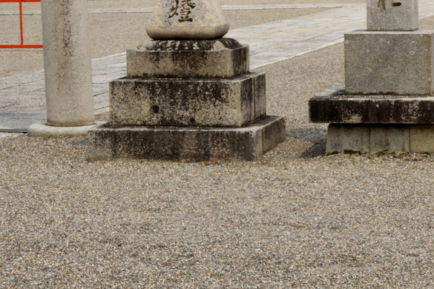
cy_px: -77
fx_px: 1567
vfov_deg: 10.3
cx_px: 181
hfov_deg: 15.8
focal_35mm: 130
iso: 500
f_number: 22
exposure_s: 1/160
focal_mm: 38
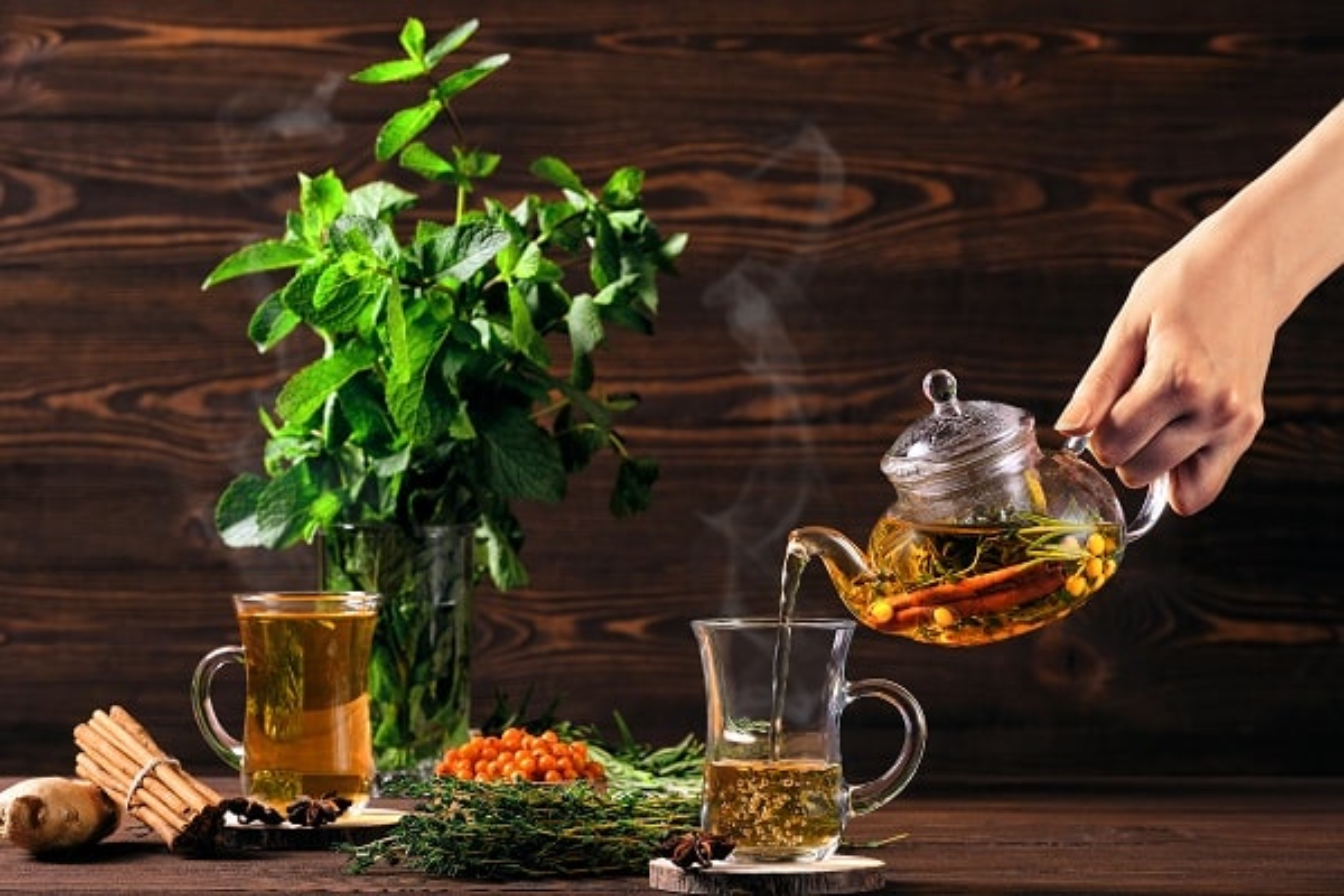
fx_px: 5040
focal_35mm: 135
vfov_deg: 10.2
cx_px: 672
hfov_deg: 15.2
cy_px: 448
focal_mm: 90
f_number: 8
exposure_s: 1/160
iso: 320
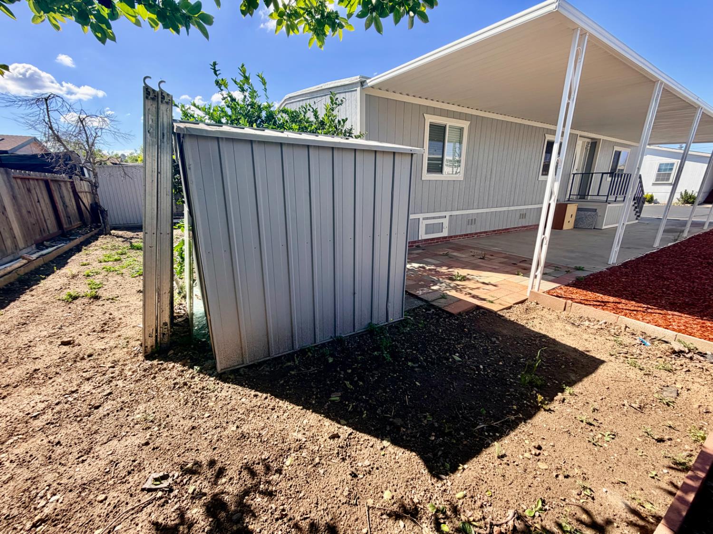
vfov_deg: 85.7
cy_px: 267
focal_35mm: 14
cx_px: 356
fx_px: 288
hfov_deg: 102.1
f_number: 2.2
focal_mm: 2.22
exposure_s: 1/658
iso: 40
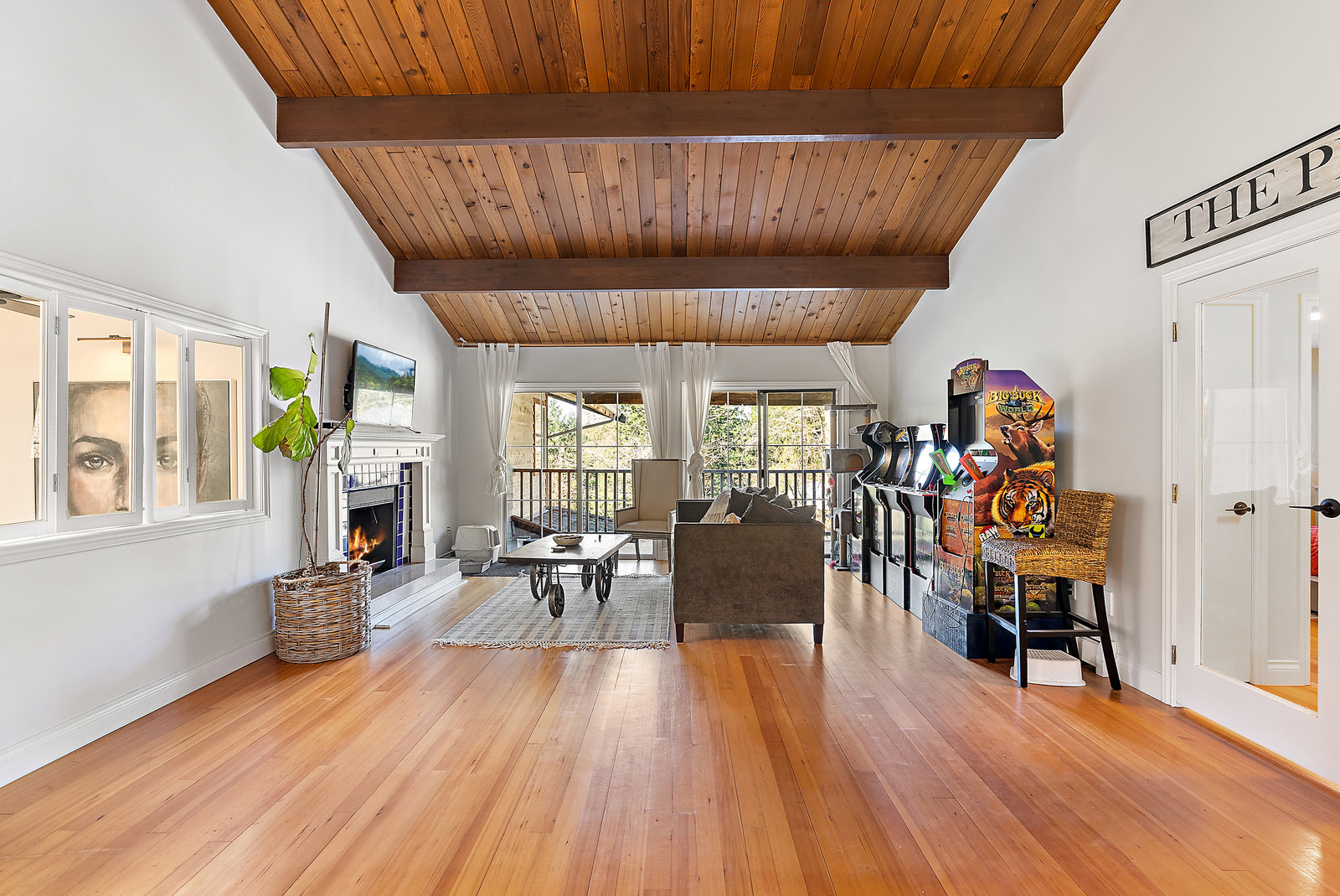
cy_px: 448
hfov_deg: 96.7
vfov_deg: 73.8
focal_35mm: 16
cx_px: 670
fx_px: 596
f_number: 7.1
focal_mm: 16
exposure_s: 1
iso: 400
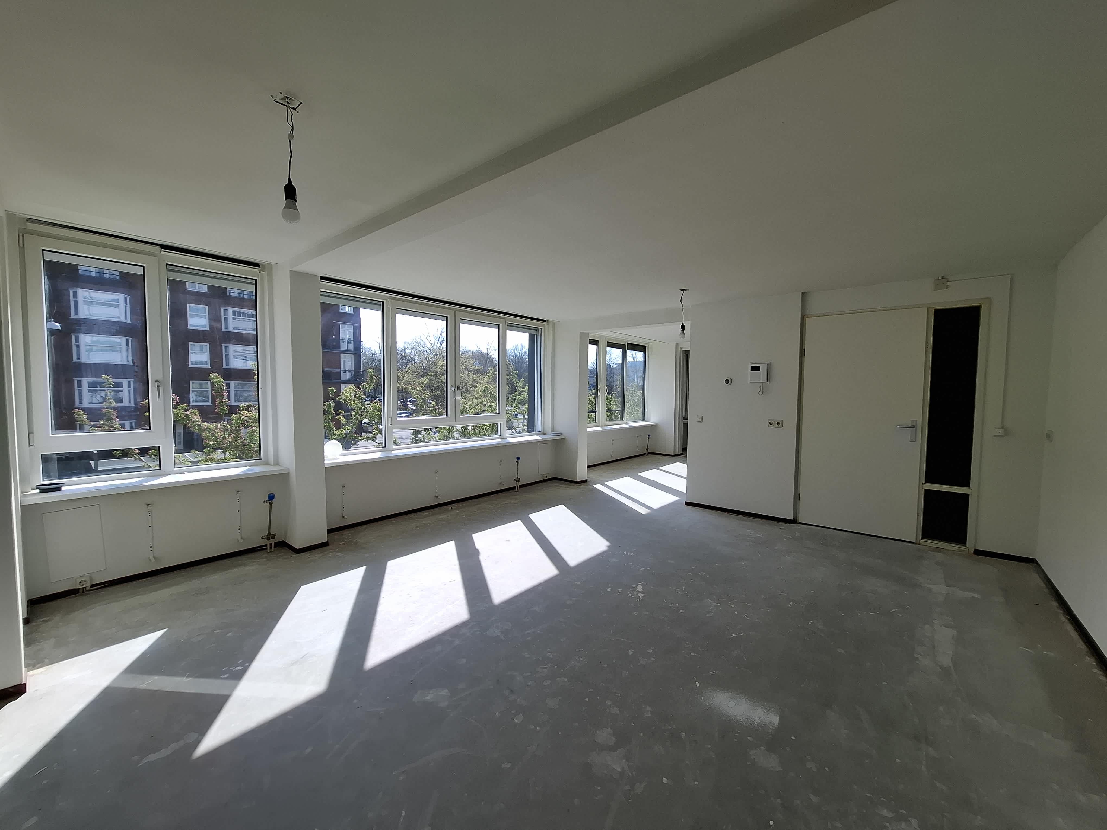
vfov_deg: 89.9
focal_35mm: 13
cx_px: 554
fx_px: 416
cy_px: 415
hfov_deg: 106.2
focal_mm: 1.7
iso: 40
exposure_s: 1/540
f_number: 2.2
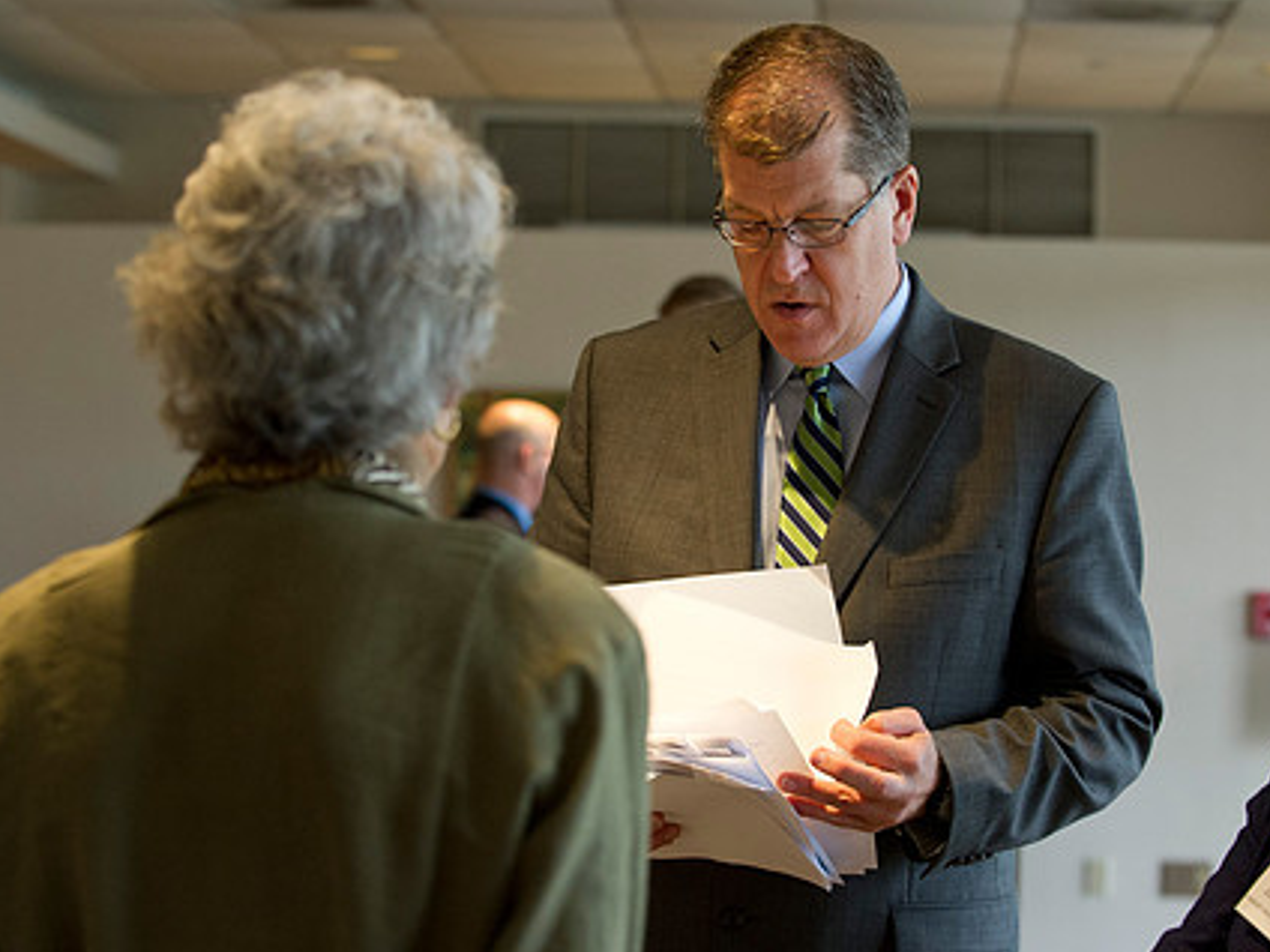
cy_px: 524
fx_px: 3375
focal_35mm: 92
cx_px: 692
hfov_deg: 21.3
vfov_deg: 16.1
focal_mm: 70
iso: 2500
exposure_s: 1/100
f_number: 3.2
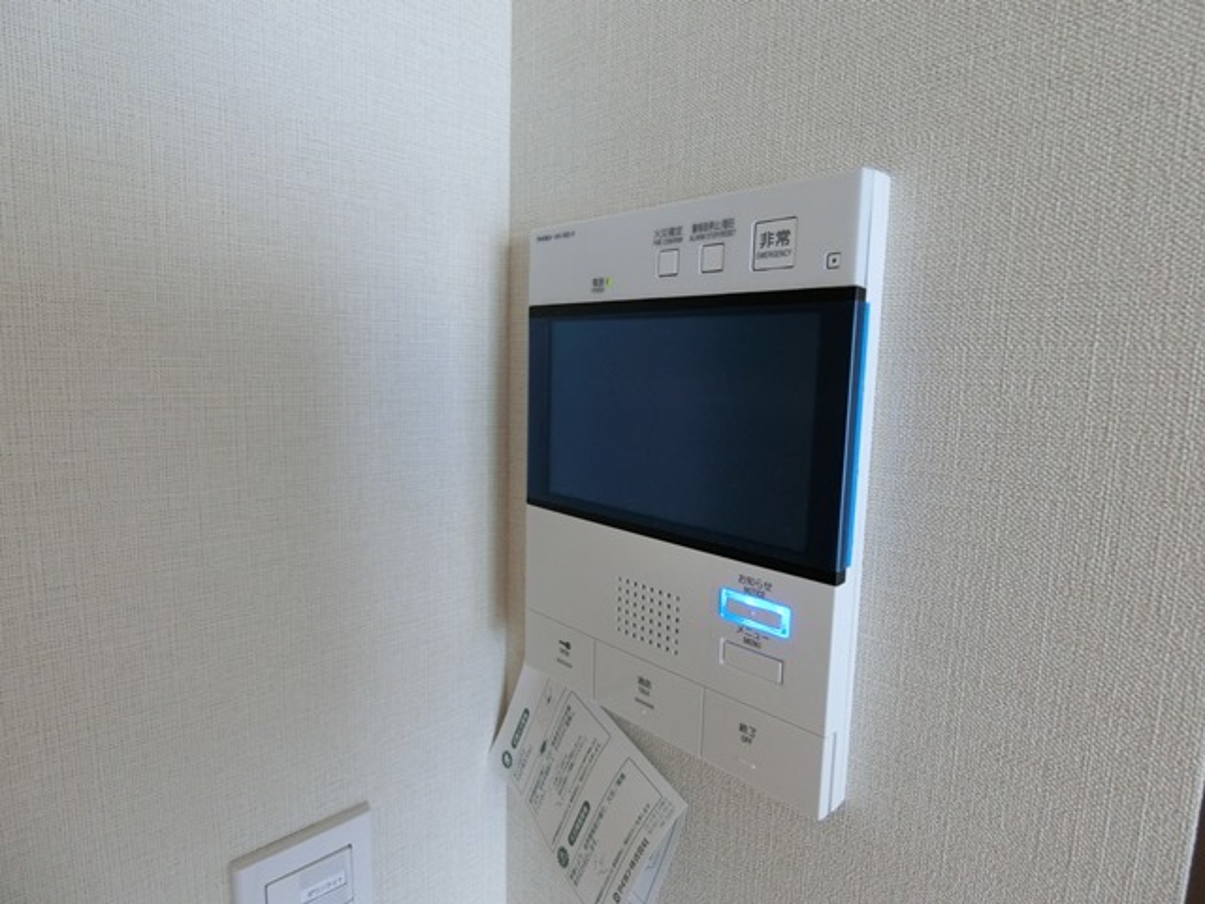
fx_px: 661
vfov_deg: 68.7
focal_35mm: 19
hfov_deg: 84.7
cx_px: 602
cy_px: 452
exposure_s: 1/50
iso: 400
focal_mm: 4.06
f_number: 2.7
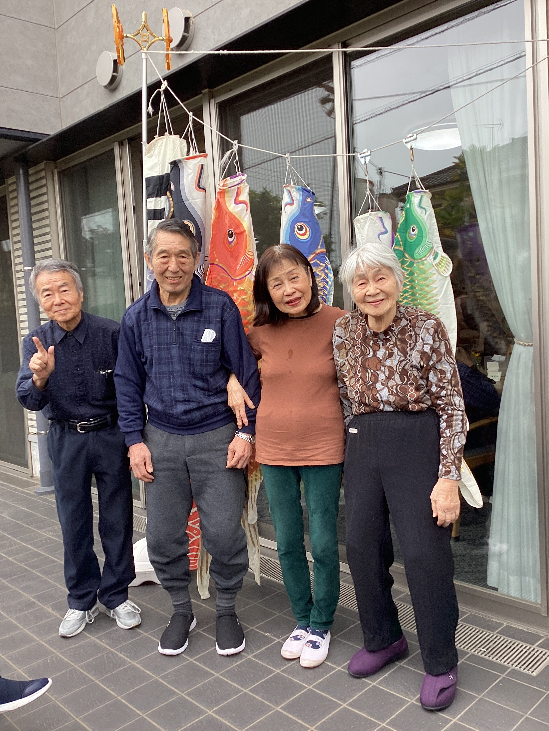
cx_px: 274
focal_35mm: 31
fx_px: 656
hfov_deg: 45.4
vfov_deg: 58.4
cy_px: 366
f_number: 2.4
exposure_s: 1/219
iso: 25
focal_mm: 3.3
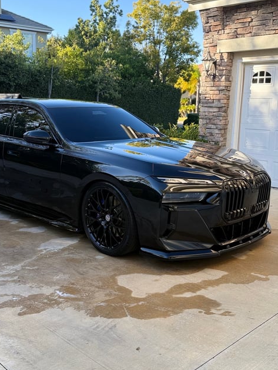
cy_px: 169
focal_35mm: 39
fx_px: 417
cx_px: 113
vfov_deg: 47.8
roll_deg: -1.7
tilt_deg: -9.5
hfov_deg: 36.7
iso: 100
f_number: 1.78
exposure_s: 1/555
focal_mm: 6.76
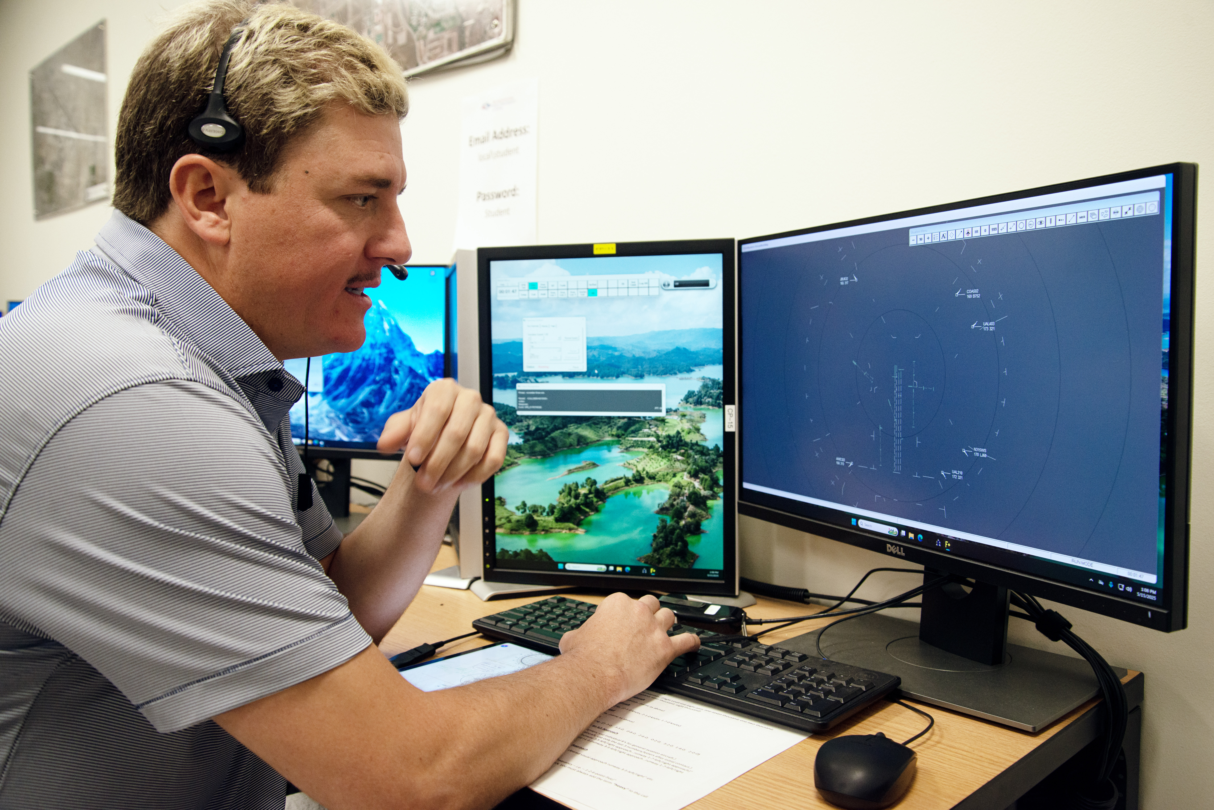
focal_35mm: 31
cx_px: 607
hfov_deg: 60.3
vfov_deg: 42.4
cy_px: 405
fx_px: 1046
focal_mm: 31
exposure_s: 1/100
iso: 1000
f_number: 5.6
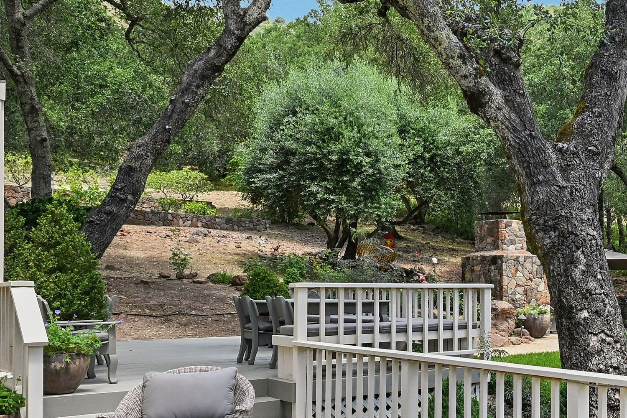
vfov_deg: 31.5
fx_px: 731
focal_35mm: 42
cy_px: 296
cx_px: 644
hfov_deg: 40.0
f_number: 11
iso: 800
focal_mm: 14
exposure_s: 1/200
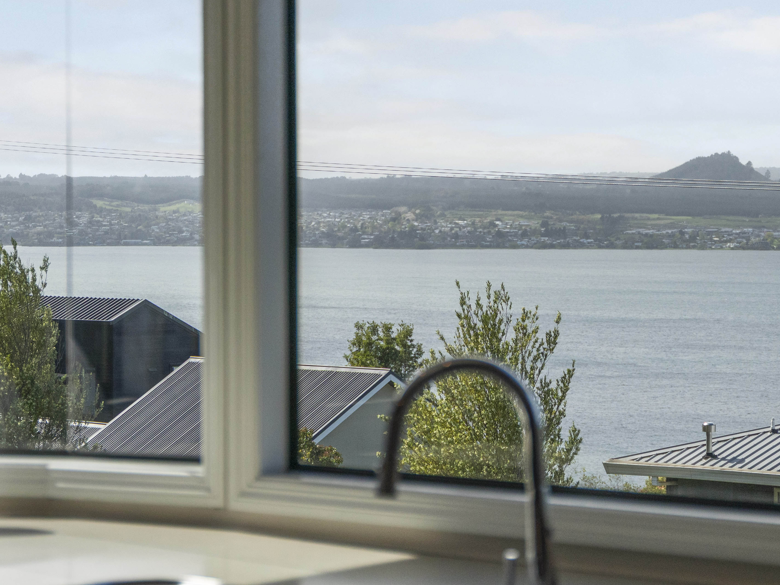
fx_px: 2454
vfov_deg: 13.6
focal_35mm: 109
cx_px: 538
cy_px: 208
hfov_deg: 18.0
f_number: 2.8
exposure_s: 1/4000
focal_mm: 48.4
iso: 640
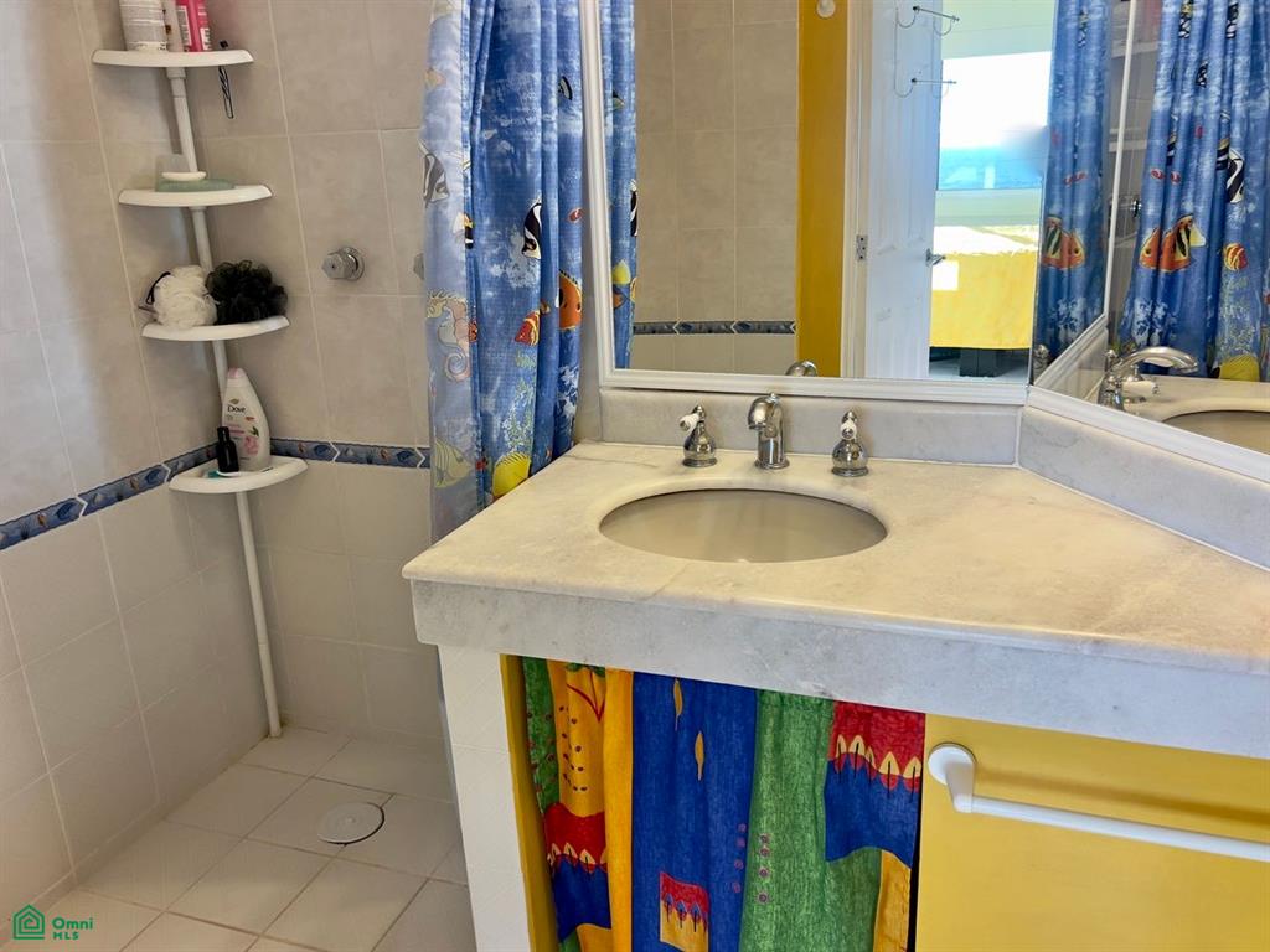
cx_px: 635
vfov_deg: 53.1
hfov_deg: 67.3
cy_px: 476
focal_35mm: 26
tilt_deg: -16.5
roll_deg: +0.9
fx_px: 954
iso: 50
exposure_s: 1/120
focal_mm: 5.7
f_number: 1.5
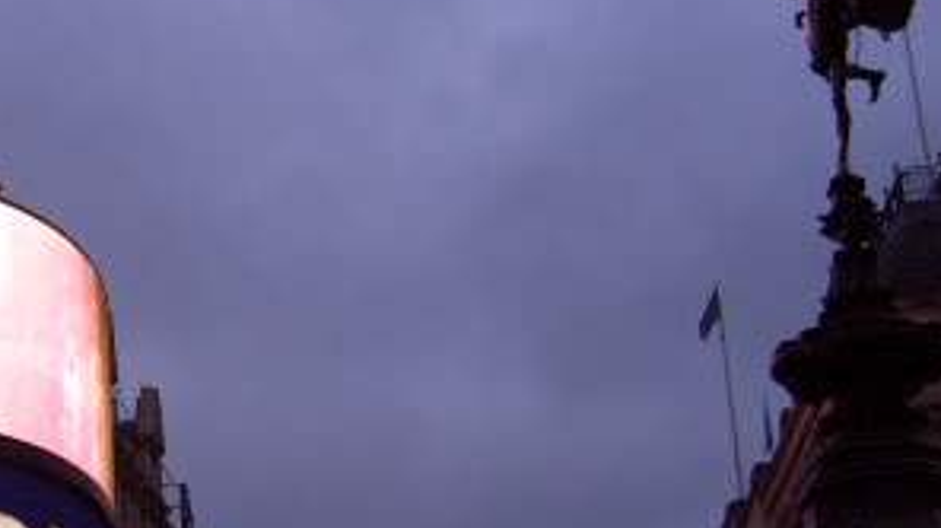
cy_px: 509
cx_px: 89
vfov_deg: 13.0
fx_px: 2294
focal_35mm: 92
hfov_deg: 22.6
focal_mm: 8
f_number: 2.8
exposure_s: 1/100
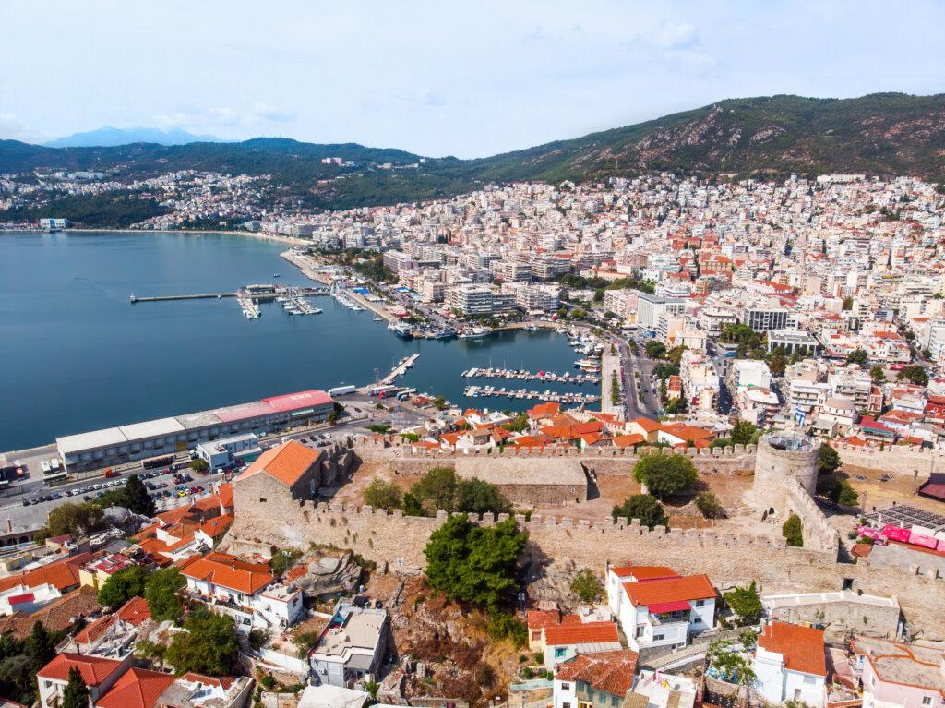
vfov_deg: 56.8
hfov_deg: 71.6
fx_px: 655
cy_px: 354
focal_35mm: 24
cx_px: 472
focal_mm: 4.5
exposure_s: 1/350
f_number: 2.8
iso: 113
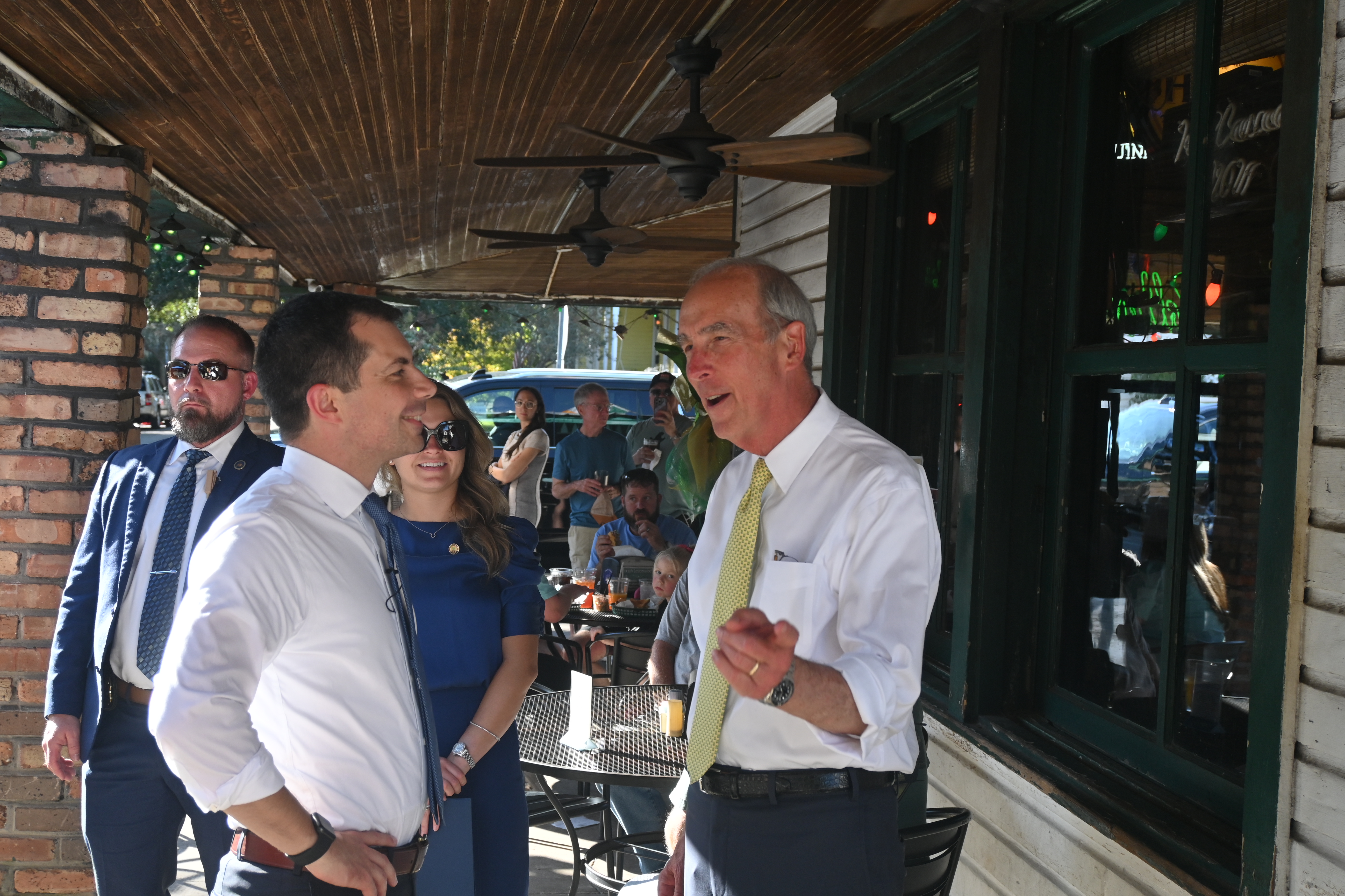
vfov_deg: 30.8
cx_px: 672
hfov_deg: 45.0
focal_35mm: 44
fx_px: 1625
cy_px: 448
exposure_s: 1/250
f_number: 4.8
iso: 280
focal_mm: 29
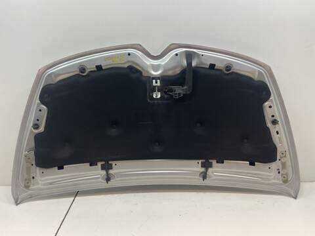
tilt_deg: -17.2
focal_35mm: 26
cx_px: 158
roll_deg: +1.4
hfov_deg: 67.3
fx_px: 237
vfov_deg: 53.1
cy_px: 118
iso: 100
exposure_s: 1/100
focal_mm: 4.2
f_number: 1.6
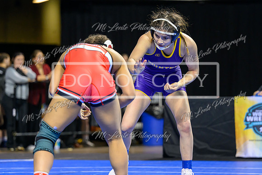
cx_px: 125
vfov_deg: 8.6
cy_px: 87
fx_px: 1164
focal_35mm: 160
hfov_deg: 12.8
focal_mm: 120
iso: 3200
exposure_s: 1/800
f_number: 2.8
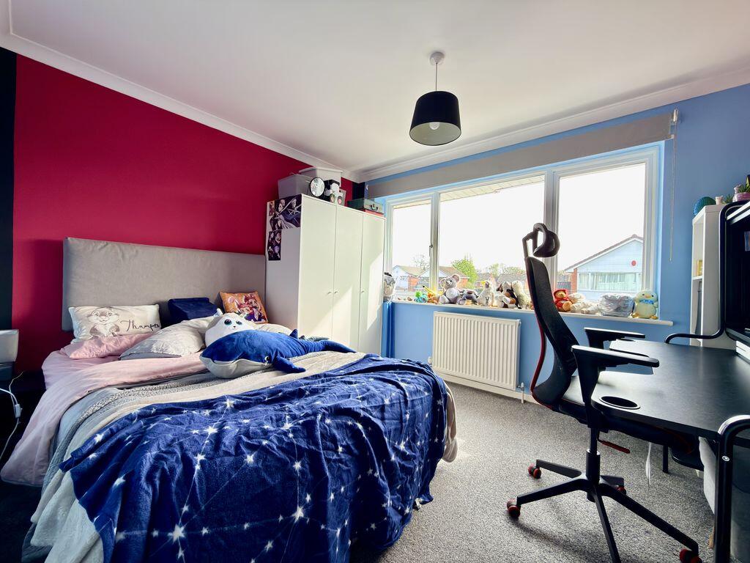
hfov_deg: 102.1
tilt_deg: -0.2
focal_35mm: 14
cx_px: 375
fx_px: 303
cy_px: 282
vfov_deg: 85.7
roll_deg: -0.8
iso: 32
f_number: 2.2
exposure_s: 1/121
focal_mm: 2.22
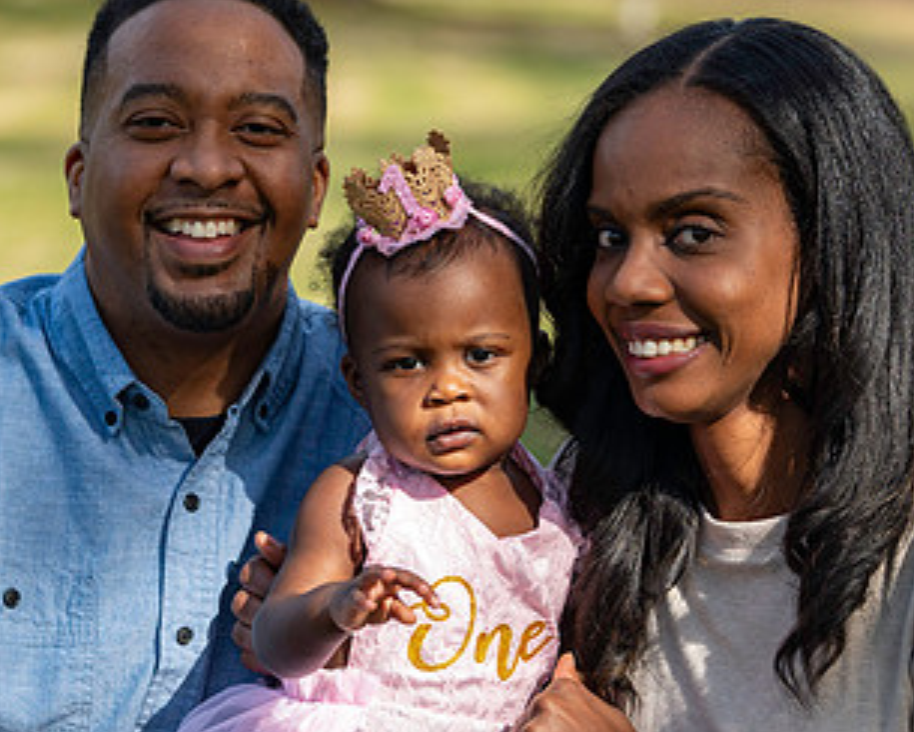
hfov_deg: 10.6
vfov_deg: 8.5
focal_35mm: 182
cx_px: 473
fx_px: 4923
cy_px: 360
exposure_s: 1/1250
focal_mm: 102
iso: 250
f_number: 4
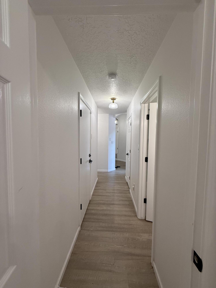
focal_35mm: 14
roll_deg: -0.4
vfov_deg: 102.1
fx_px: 116
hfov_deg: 85.7
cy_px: 144
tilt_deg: -1.8
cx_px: 108
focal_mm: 2.22
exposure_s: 1/120
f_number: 2.2
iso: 200
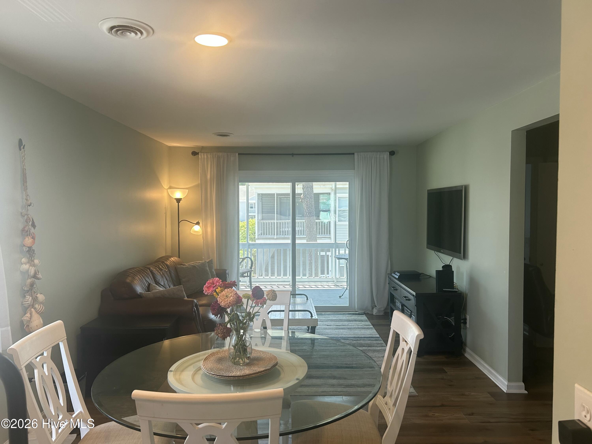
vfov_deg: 53.1
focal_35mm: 26
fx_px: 445
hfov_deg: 67.3
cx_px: 296
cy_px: 222
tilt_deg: -3.6
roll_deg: +0.9
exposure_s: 1/120
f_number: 1.5
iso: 80
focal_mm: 5.7
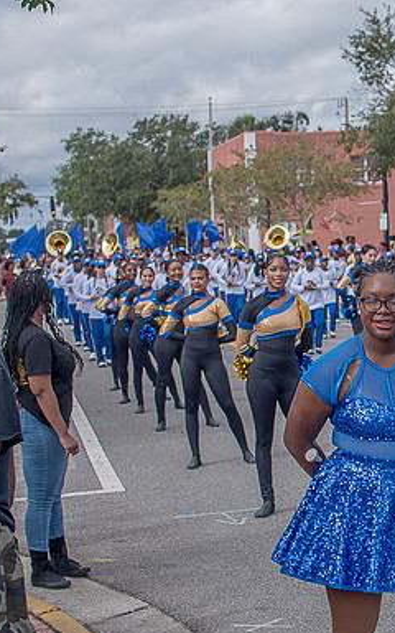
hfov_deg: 15.9
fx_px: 1378
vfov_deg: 25.8
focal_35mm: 80
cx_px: 433
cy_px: 317
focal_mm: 35
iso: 100
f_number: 4
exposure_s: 1/500
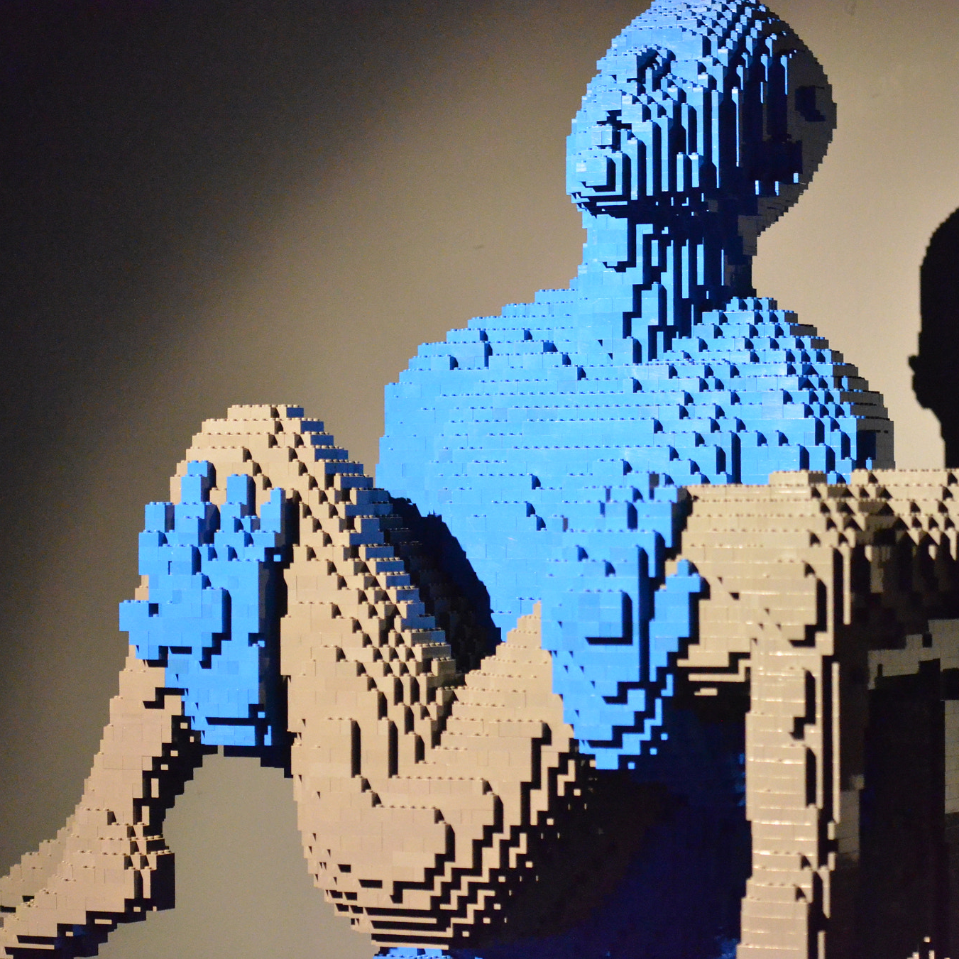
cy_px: 479
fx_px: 4231
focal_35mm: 135
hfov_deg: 12.9
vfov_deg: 12.9
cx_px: 559
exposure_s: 1/80
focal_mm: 70
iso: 6400
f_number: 2.8
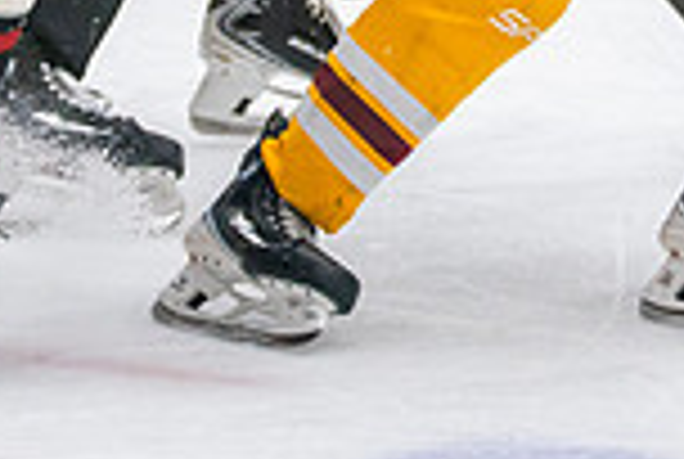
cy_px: -484
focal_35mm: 393
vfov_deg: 3.5
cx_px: 436
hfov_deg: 5.2
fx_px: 7482
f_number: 2.8
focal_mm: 88
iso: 2000
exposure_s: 1/640
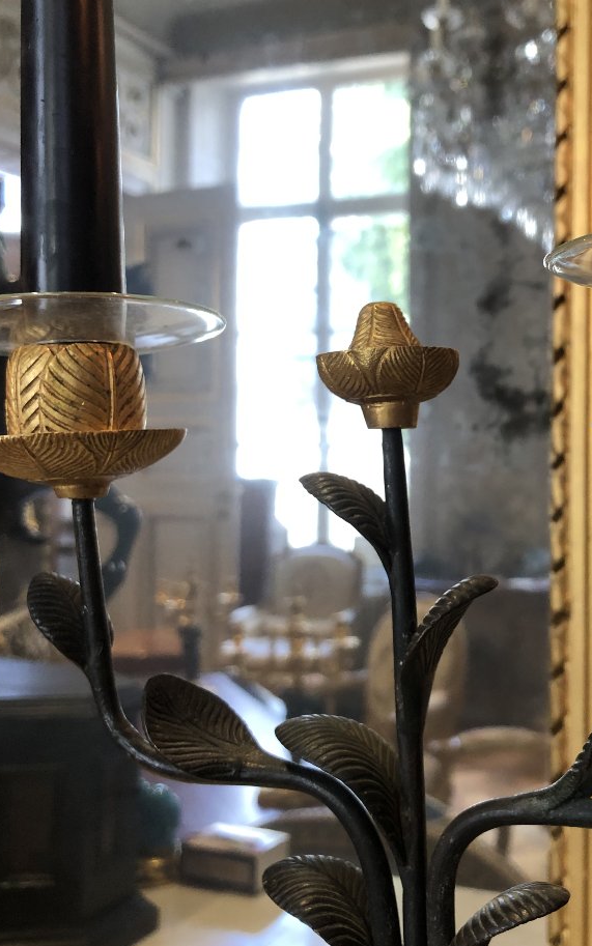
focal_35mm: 39
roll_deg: +0.3
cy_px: 472
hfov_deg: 32.1
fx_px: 1006
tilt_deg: -1.0
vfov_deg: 50.4
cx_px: 453
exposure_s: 1/30
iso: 40
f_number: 1.8
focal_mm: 4
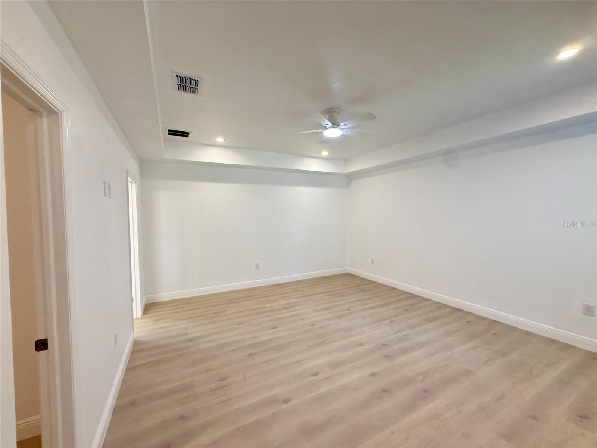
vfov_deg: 85.7
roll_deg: +0.5
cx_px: 298
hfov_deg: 102.1
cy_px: 224
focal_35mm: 14
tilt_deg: -1.8
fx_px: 241
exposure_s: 1/120
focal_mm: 2.22
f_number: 2.2
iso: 250
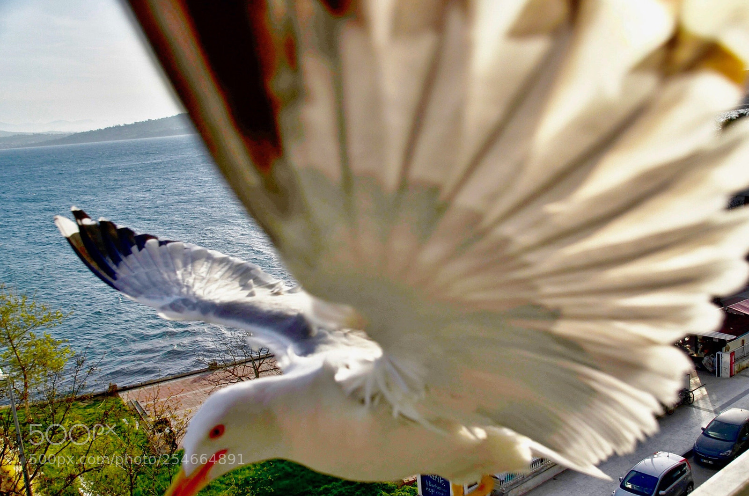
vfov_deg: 39.8
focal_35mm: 33
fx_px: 685
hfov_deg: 57.3
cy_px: 248
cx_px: 374
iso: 100
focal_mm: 22
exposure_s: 1/4000
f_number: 5.6
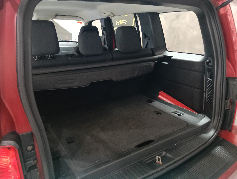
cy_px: 90
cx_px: 118
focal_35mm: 27
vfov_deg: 51.5
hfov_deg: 65.2
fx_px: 185
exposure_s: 1/25
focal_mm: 3.98
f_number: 16
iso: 1250
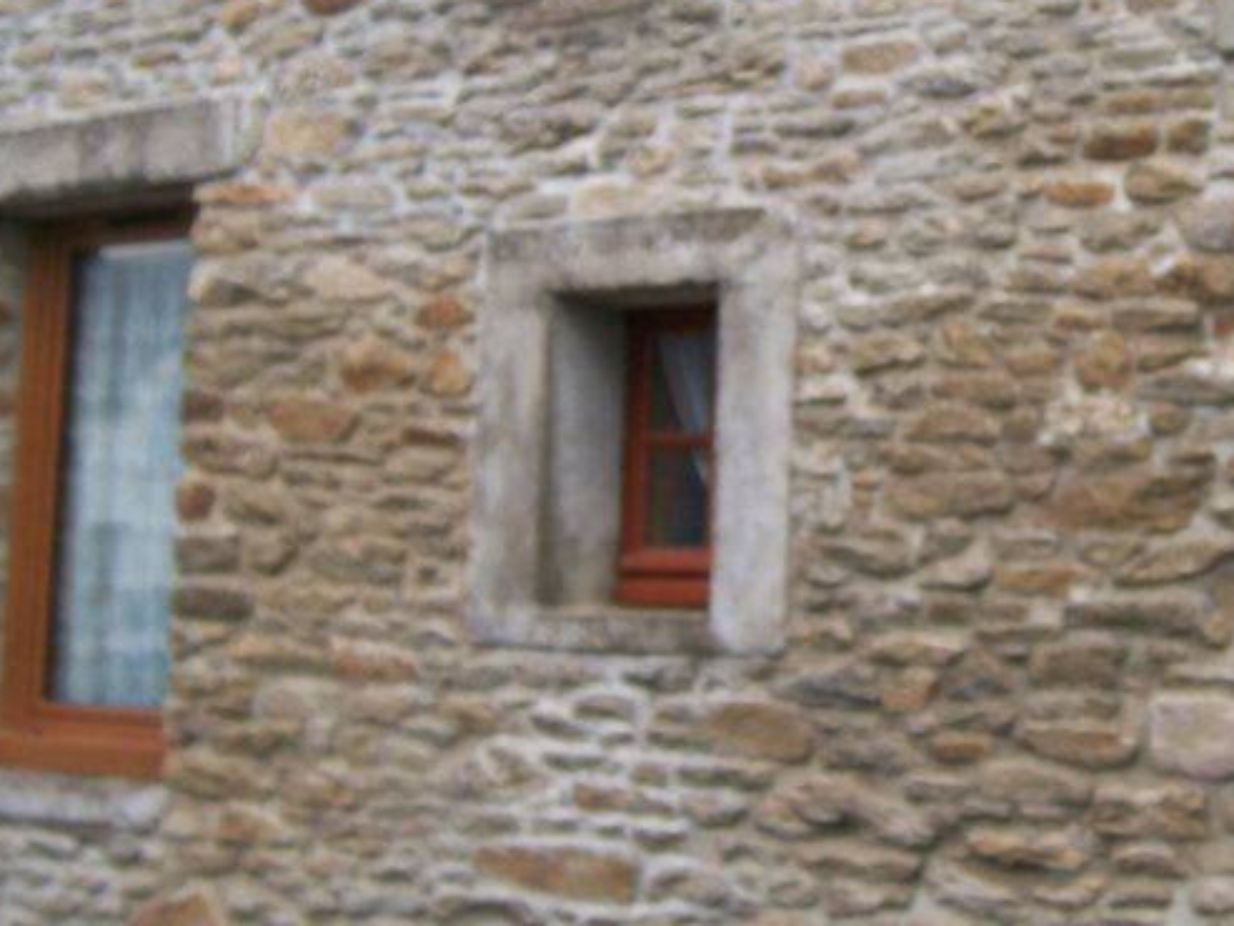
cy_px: 223
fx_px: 2532
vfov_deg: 20.6
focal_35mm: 71
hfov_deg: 26.9
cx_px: 974
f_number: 2.8
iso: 80
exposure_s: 1/514
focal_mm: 5.8
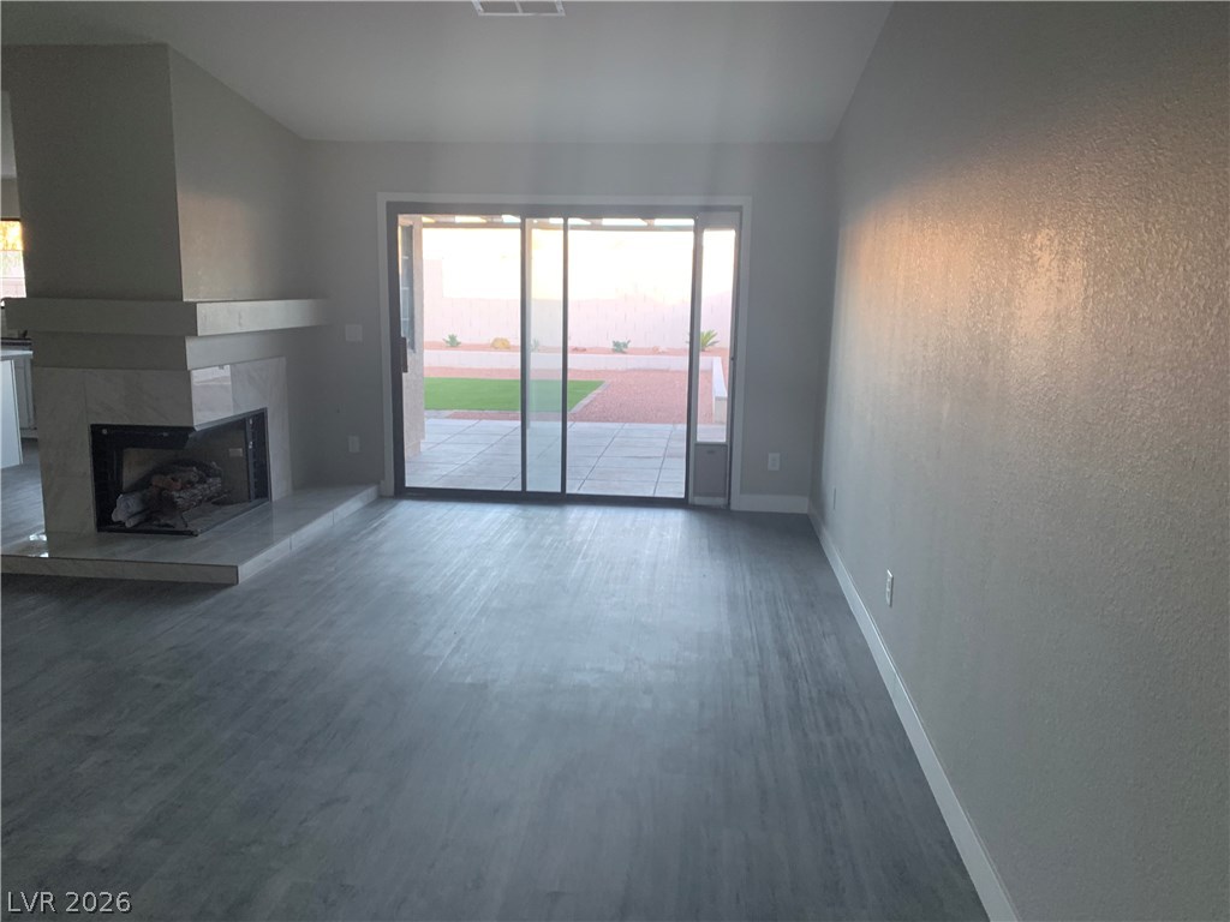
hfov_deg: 67.3
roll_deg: -0.9
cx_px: 615
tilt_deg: -10.0
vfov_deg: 53.1
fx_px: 924
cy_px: 461
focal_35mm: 26
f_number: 1.8
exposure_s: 1/88
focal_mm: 4.25
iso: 100
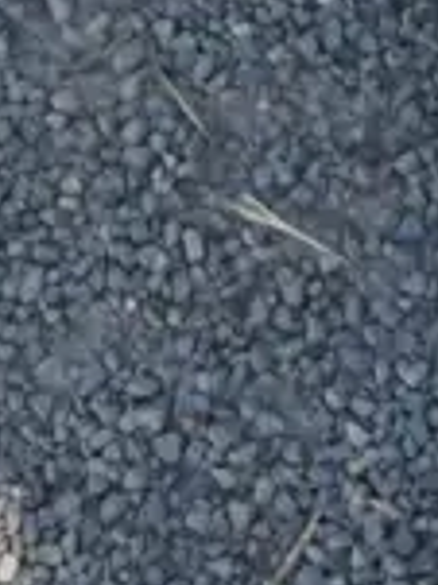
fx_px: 3666
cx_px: 1173
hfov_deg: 6.4
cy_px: -1371
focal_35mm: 217
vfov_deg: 7.6
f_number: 4
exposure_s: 1/125
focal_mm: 16
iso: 200
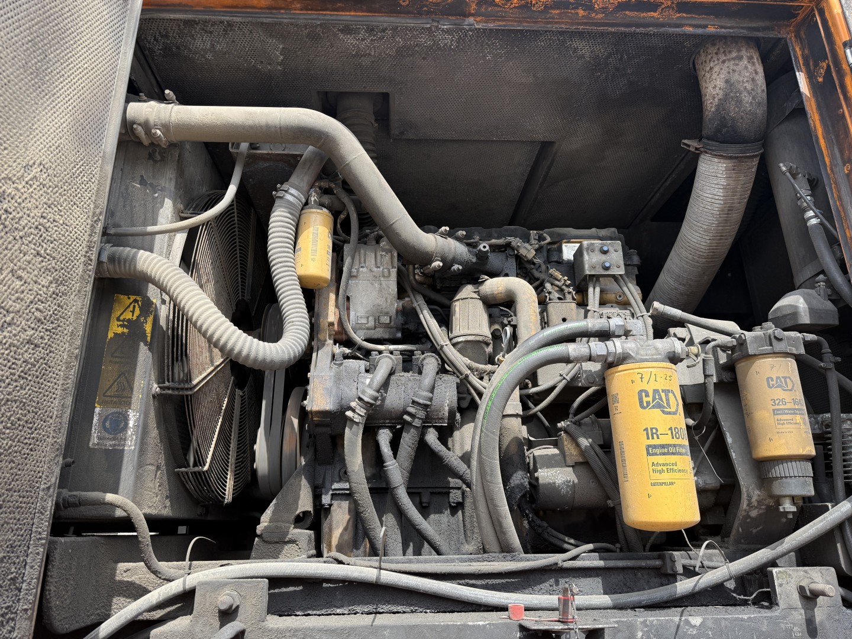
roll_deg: +1.6
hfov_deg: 71.6
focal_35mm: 24
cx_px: 426
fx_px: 591
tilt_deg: +20.8
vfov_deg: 56.8
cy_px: 320
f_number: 1.78
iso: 100
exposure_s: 1/1156
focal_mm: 6.76
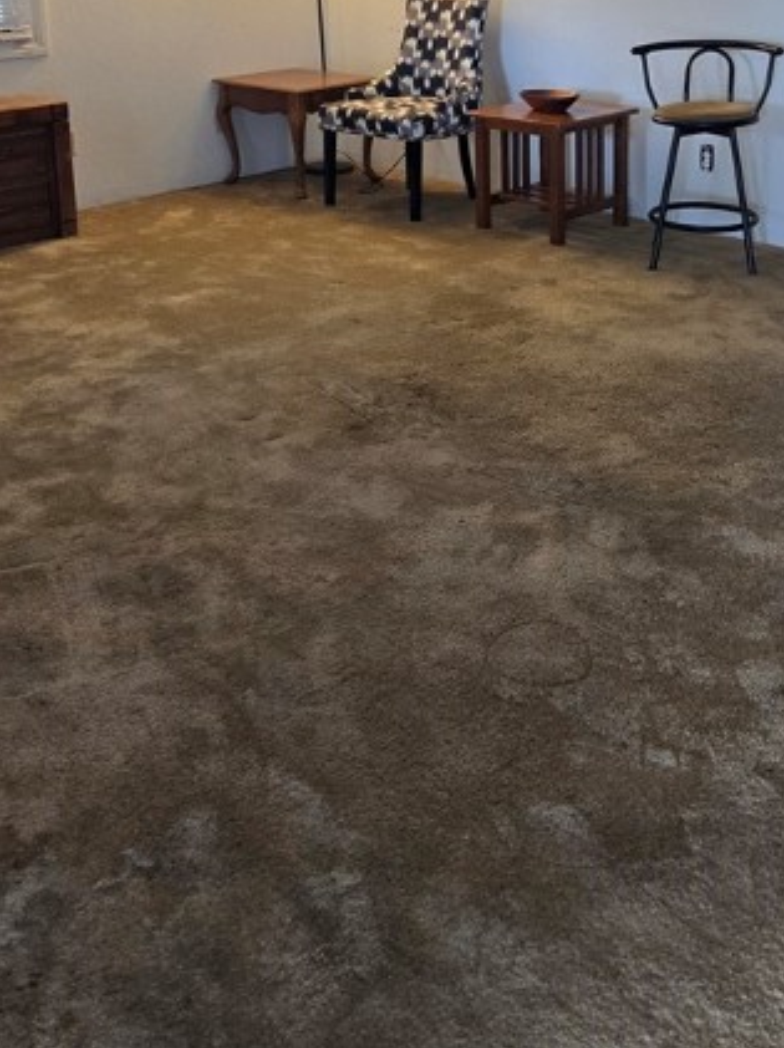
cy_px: 142
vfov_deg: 41.9
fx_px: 1270
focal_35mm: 42
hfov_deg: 34.2
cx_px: 470
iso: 320
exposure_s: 1/120
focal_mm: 5.4
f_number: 1.8
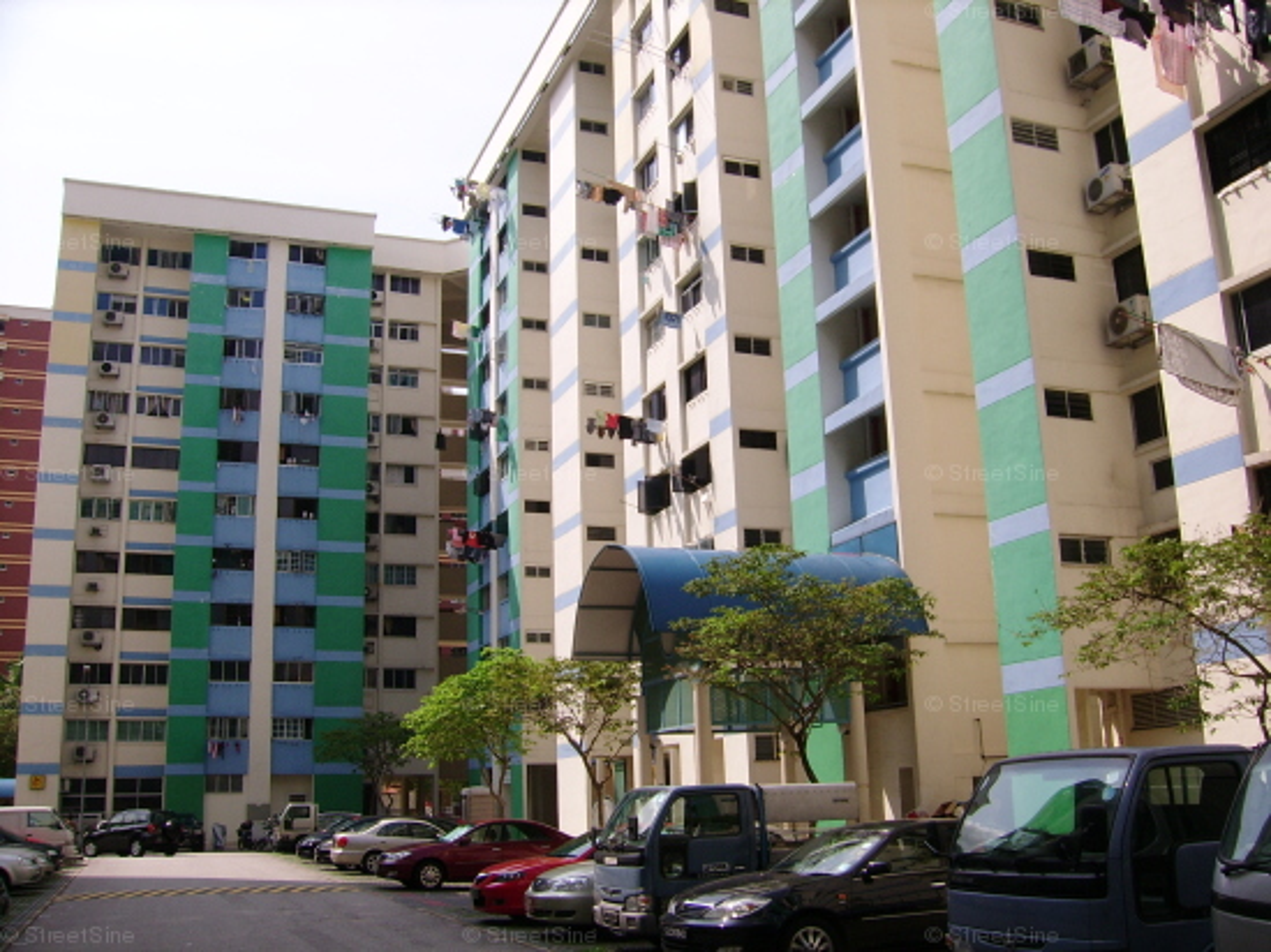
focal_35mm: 35
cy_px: 476
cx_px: 636
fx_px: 1285
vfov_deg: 40.7
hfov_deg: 52.6
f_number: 5.8
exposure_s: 1/458
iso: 50
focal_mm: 5.95
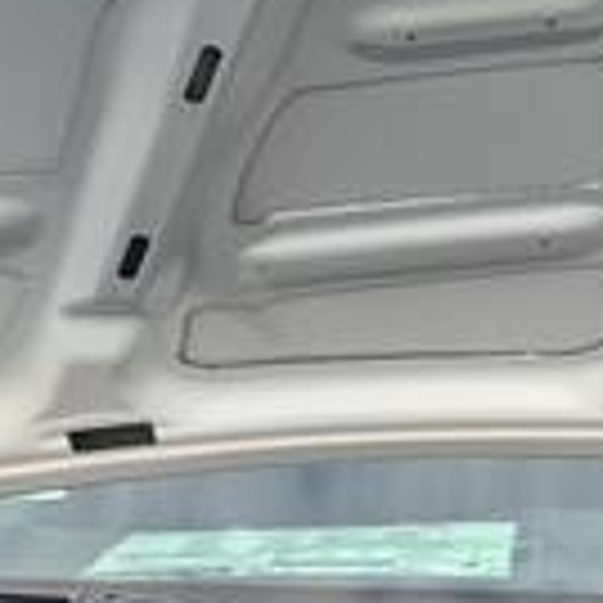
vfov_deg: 16.9
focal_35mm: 101
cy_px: 580
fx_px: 1991
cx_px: 742
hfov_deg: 16.4
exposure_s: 1/400
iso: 17
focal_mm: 6.9
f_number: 1.68
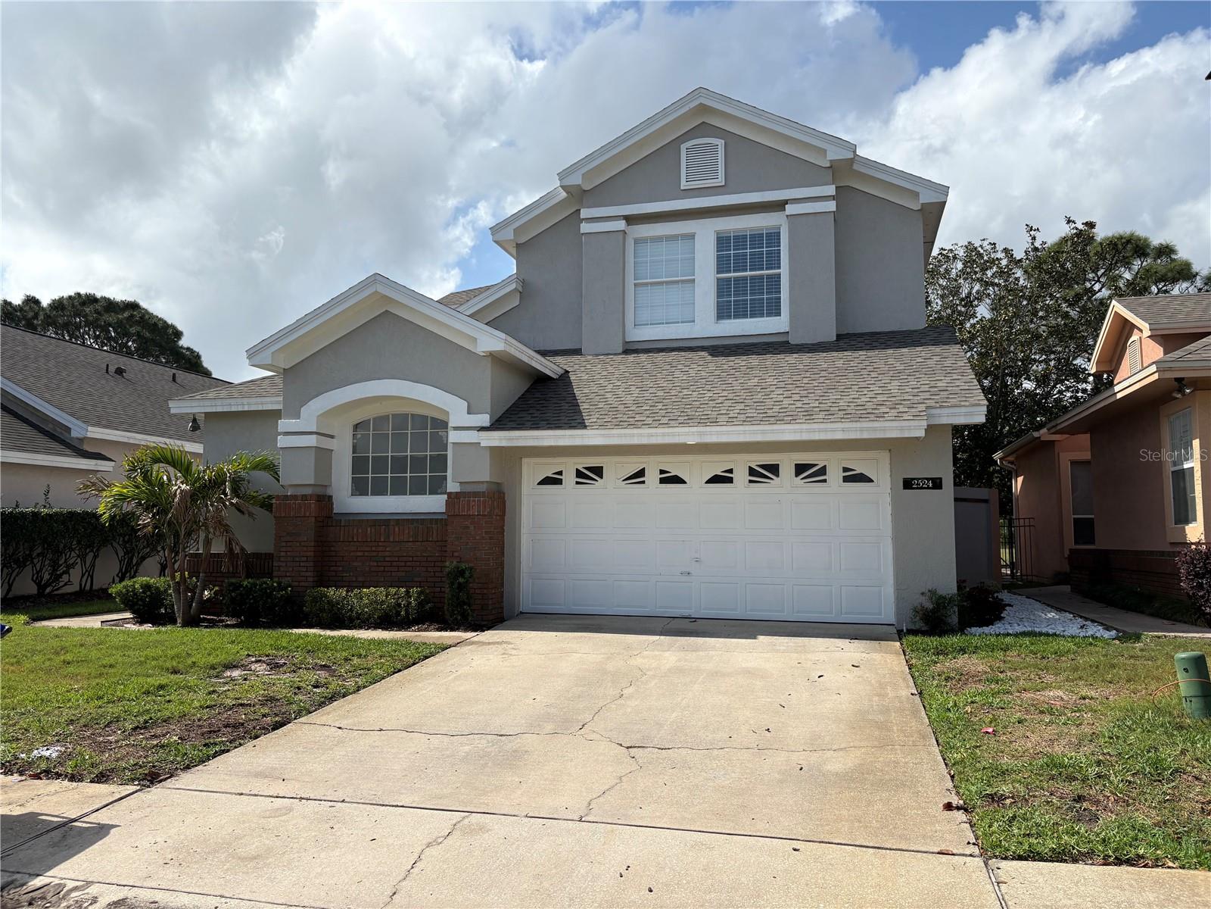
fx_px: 910
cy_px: 454
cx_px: 606
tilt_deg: +5.7
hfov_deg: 67.3
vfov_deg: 53.1
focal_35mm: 26
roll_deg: +0.4
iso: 50
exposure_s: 1/5348
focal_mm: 5.96
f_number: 1.6
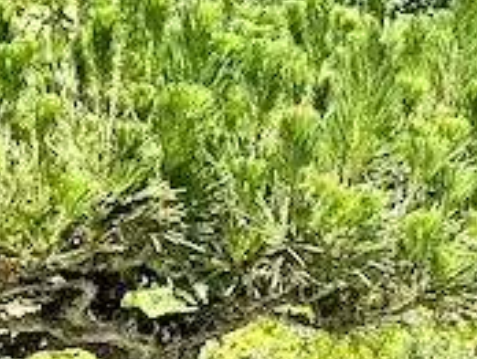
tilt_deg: -5.6
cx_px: 688
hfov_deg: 12.3
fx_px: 2111
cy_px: 260
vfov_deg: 9.7
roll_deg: +0.8
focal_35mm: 153
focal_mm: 4.2
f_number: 1.6
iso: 32
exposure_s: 1/1233
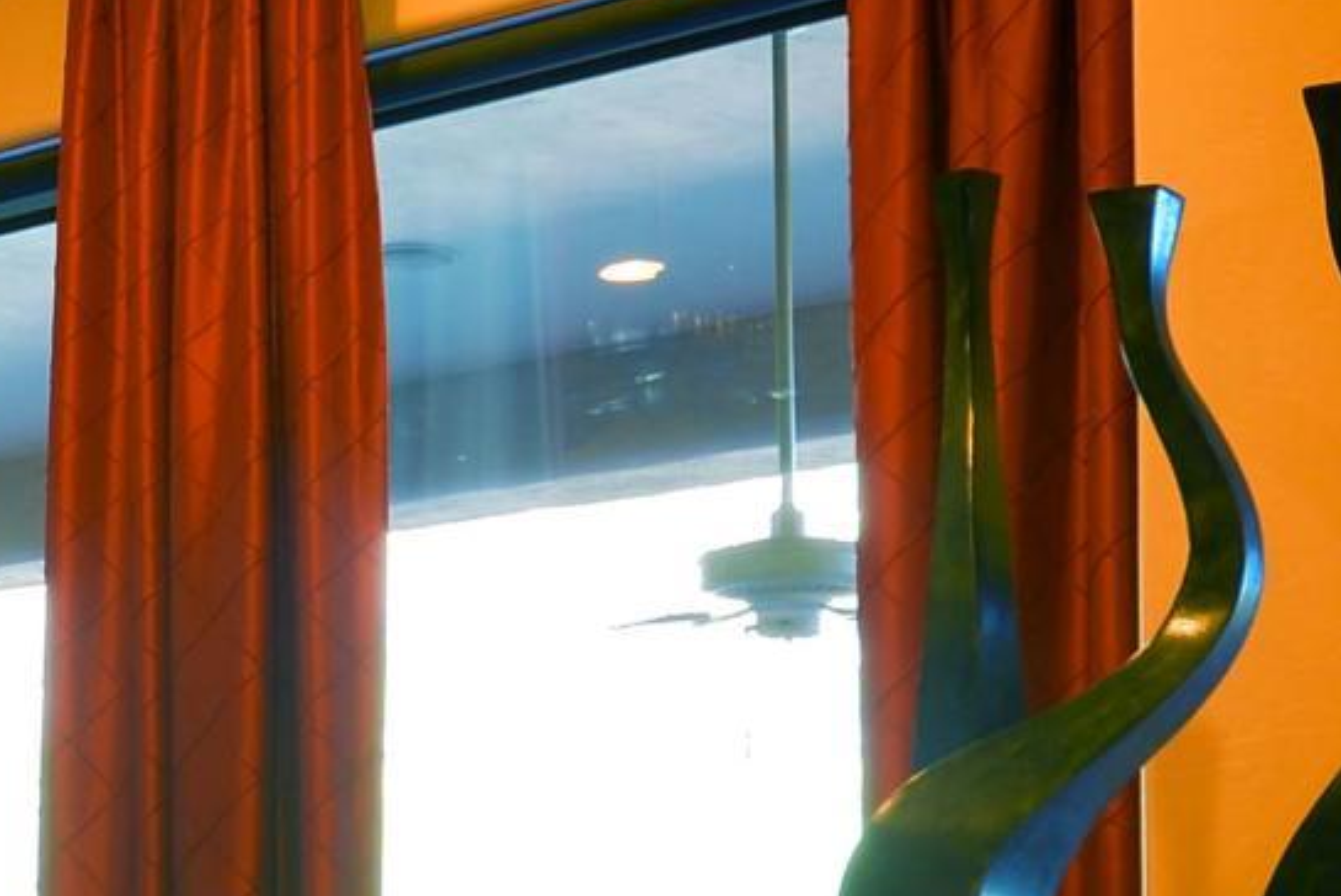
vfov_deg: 11.1
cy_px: 1095
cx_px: -320
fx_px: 4509
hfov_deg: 16.2
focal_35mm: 121
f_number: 13
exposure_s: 1/1.3
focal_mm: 22
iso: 200
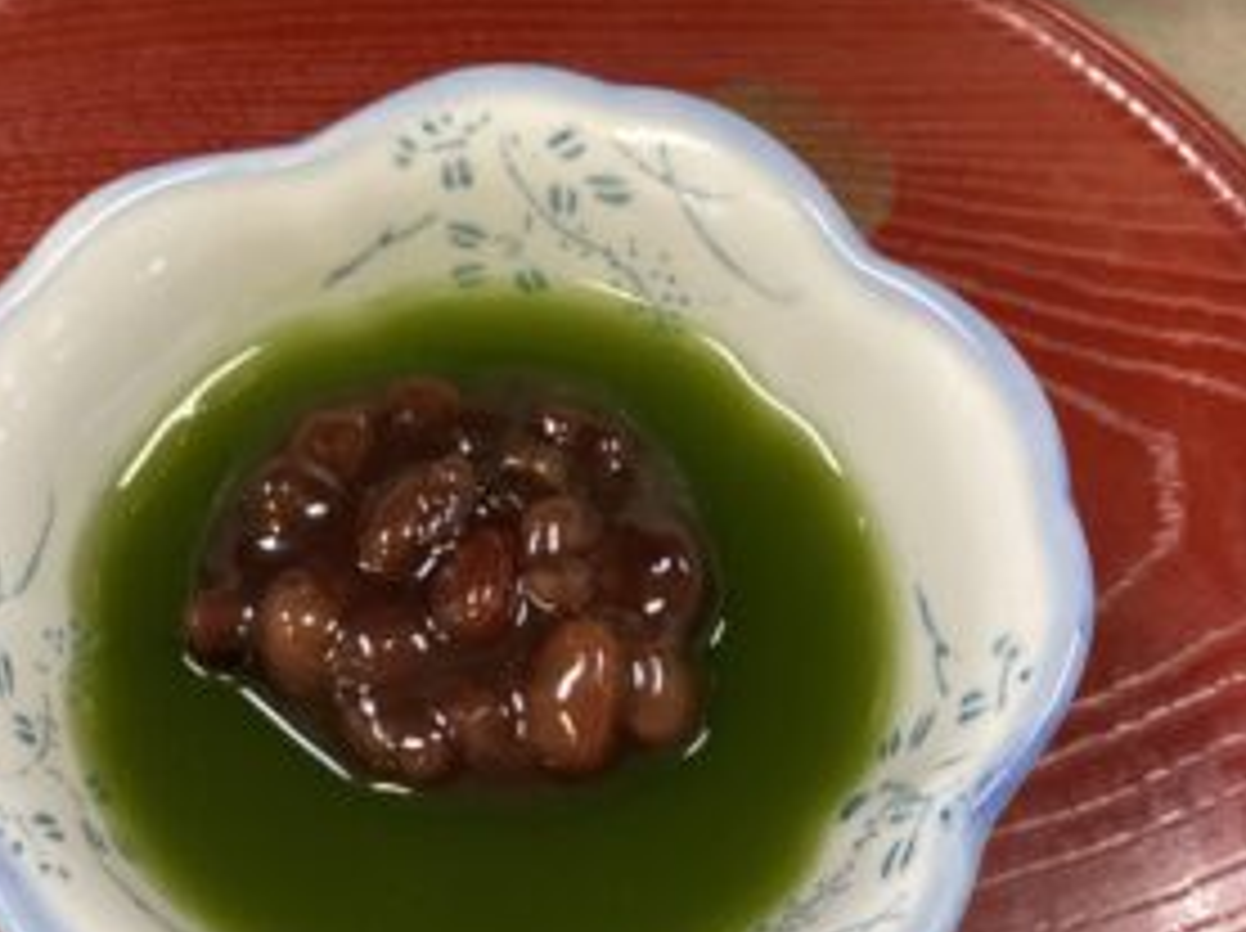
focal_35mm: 42
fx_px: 1510
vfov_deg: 34.0
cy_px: 610
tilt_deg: -64.7
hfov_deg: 44.7
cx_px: 511
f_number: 2.4
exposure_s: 1/60
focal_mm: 3.3
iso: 250
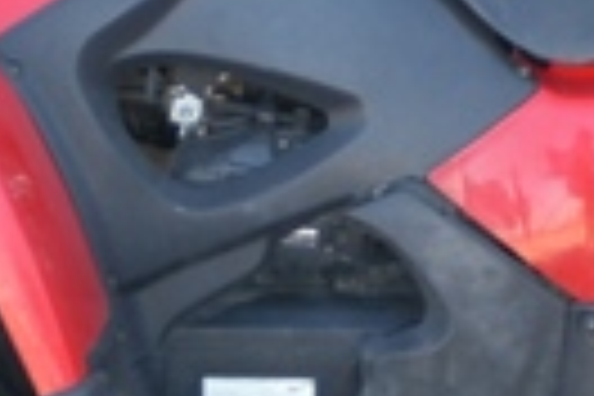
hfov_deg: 12.6
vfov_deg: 8.4
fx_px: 2689
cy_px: 338
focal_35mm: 163
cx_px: 423
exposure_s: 1/80
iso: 50
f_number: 3.1
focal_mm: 6.3
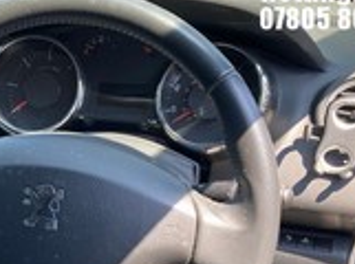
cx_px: 33
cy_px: 264
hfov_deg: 30.3
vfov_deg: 23.0
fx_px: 624
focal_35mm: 61
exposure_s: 1/121
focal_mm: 3.99
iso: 32
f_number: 1.8
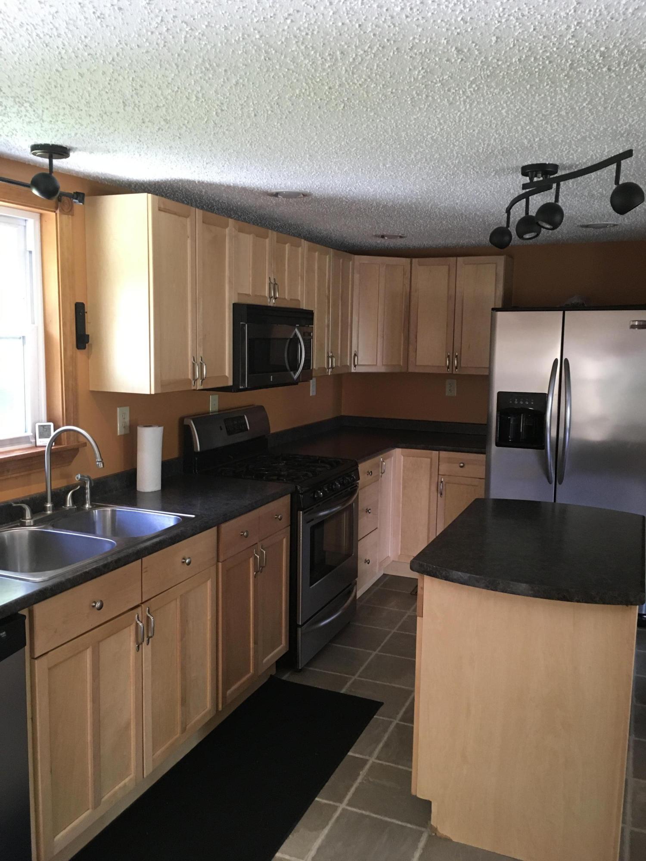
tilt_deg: -8.0
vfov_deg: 61.7
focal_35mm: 29
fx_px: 722
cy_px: 430
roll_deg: -0.5
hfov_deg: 48.2
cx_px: 323
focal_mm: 4.15
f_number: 2.2
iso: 125
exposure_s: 1/30
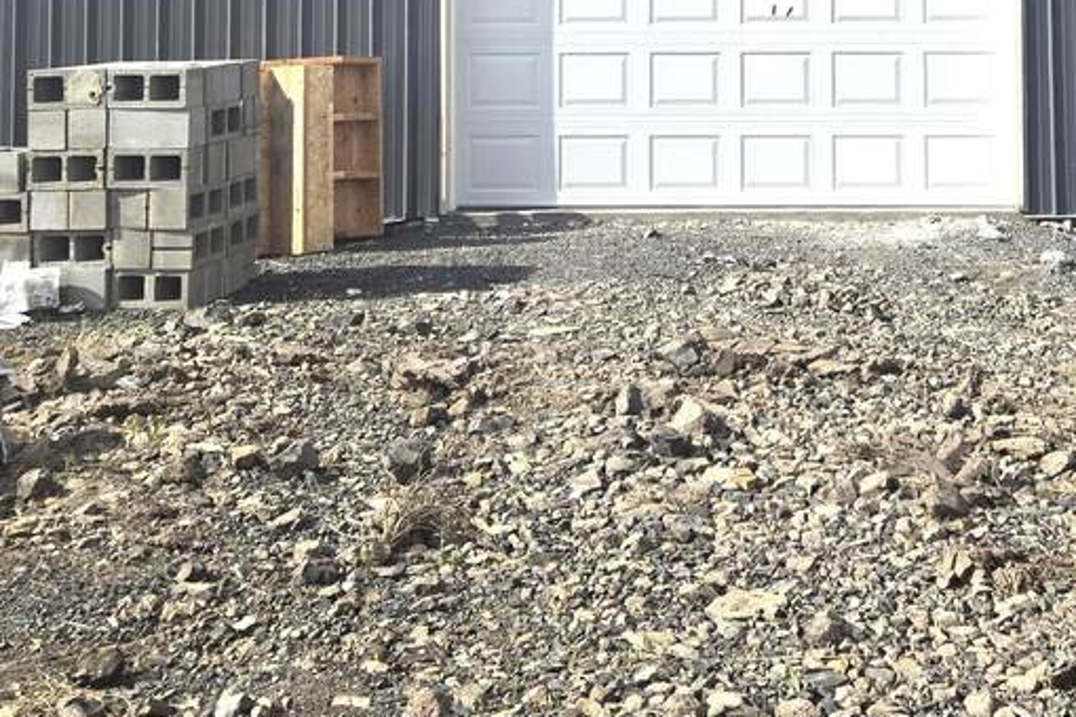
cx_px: 810
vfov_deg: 21.3
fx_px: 1793
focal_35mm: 60
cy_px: -95
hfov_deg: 32.7
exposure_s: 1/1829
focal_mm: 5.4
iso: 25
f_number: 1.8
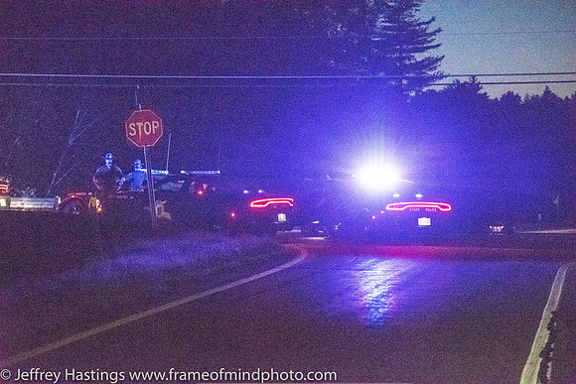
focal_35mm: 142
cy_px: 192
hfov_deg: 14.4
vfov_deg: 9.6
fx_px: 2280
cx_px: 288
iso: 16000
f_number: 4.2
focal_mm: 95
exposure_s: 1/640
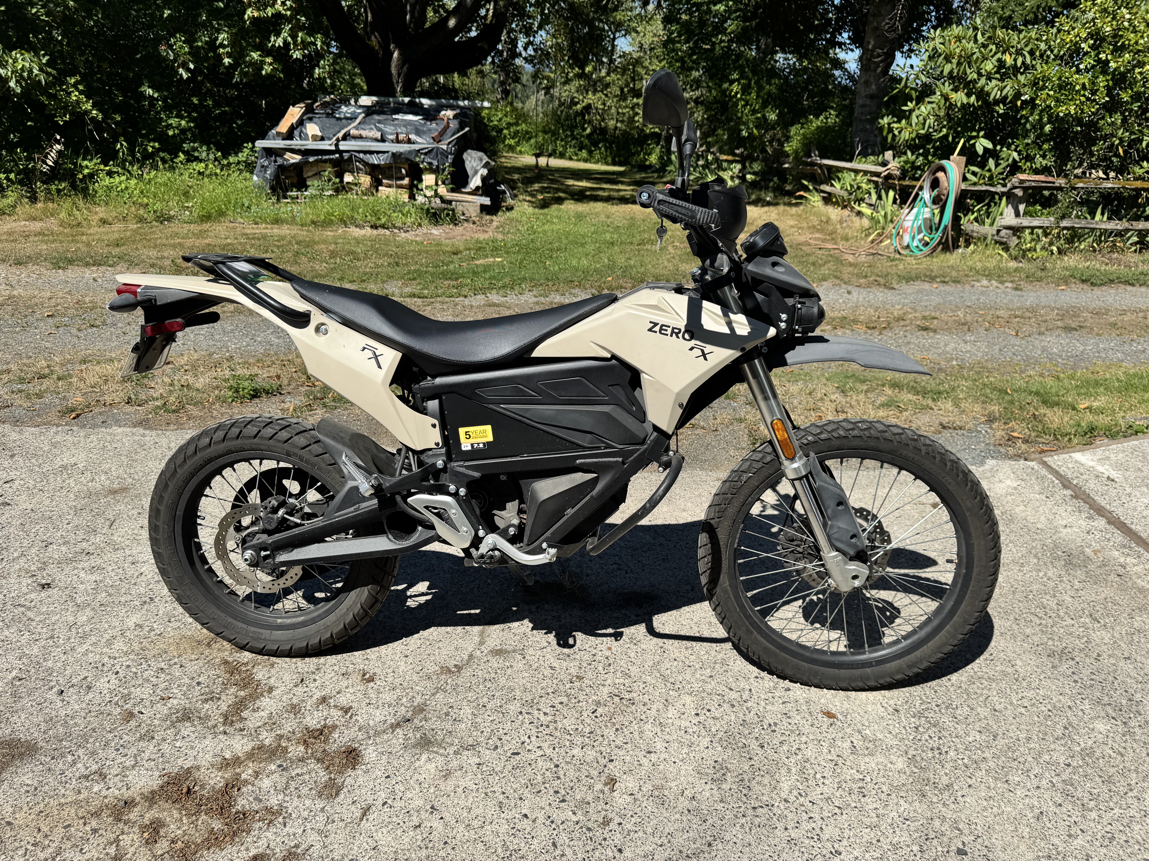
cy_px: 430
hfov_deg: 71.6
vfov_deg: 56.8
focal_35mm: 24
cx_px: 574
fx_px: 797
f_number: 1.78
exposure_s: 1/5348
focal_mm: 6.76
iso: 80
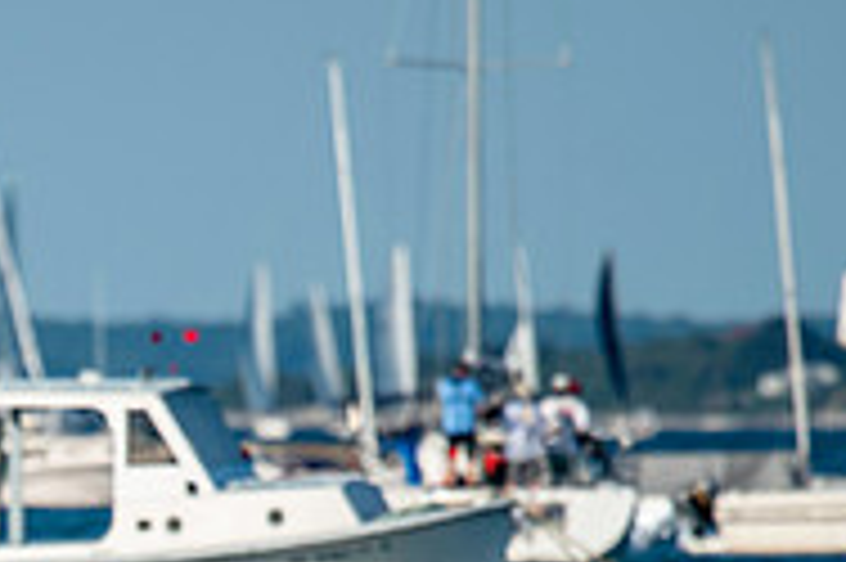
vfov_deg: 1.0
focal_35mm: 1389
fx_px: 32612
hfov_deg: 1.5
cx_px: -230
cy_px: 830
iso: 200
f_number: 4
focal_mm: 300
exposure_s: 1/2000
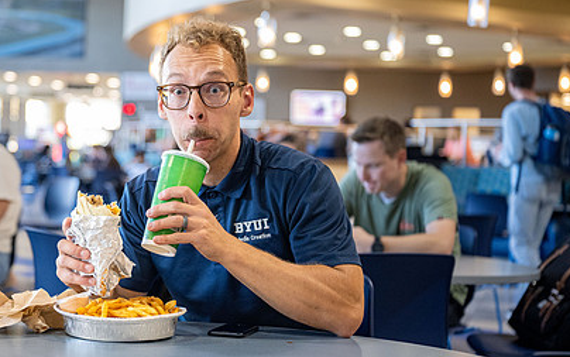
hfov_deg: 25.9
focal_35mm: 79
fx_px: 1228
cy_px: 169
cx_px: 171
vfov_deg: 16.5
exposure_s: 1/200
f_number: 2.8
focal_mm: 54
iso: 1250
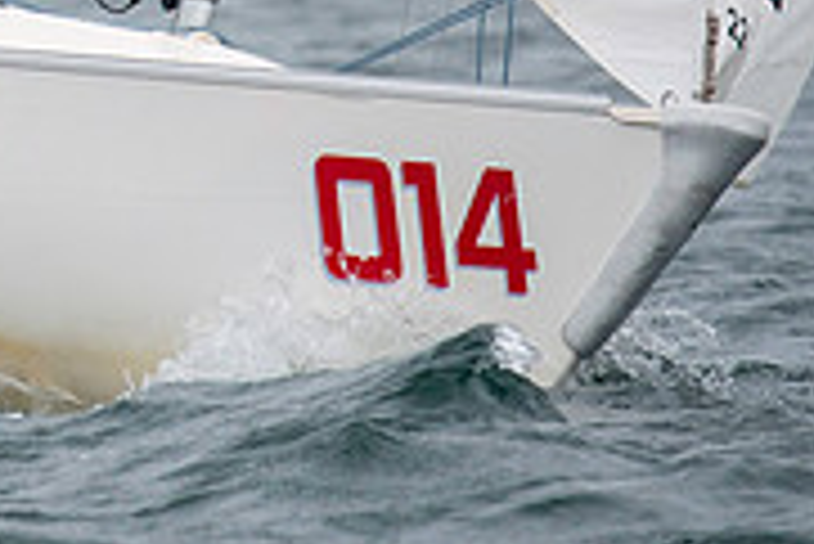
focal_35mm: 1468
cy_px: -290
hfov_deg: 1.4
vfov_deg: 0.9
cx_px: -166
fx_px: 33219
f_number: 4
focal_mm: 300
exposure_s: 1/3200
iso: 250
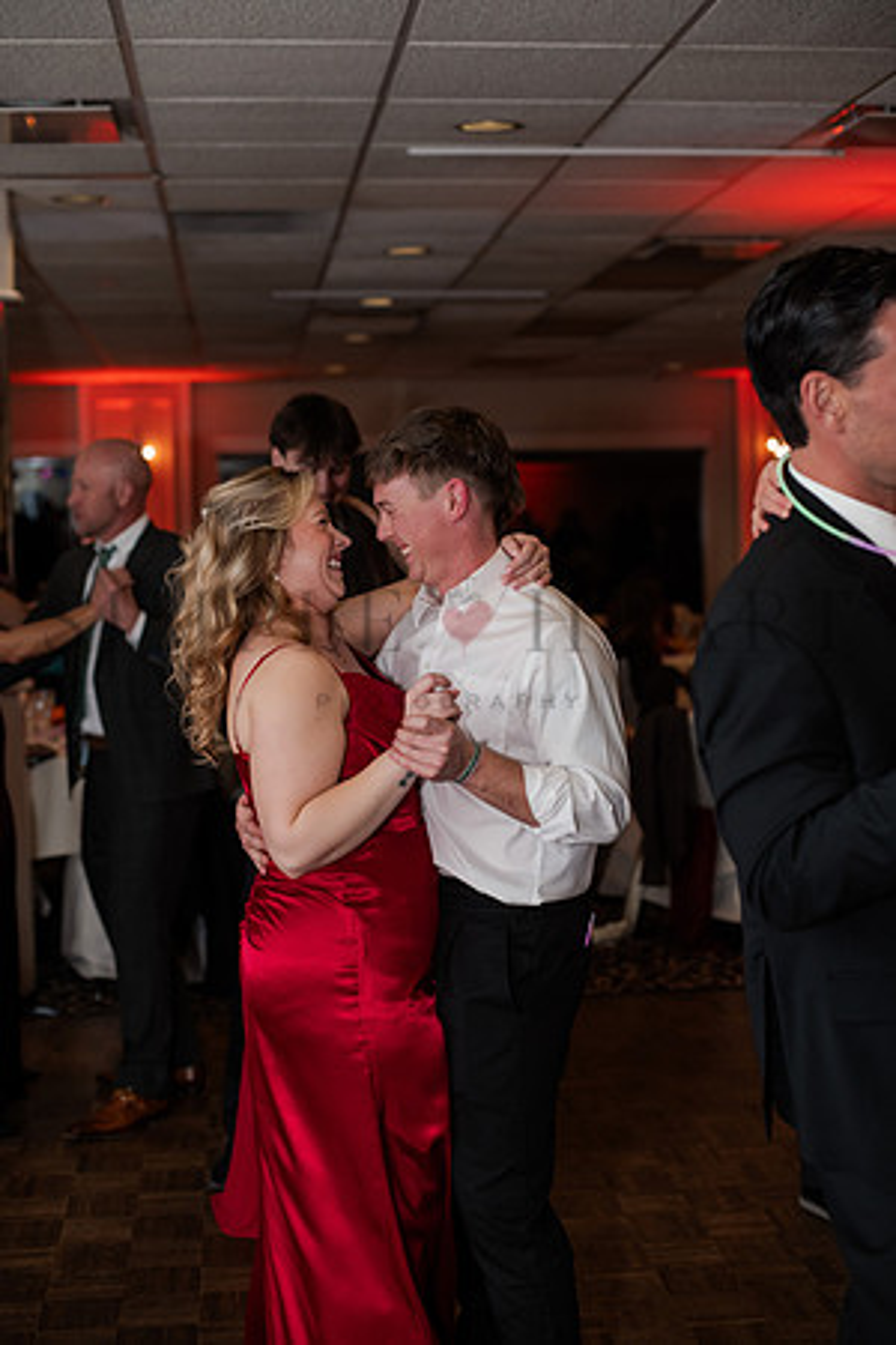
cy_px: 672
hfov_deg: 27.0
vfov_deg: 39.6
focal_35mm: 50
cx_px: 448
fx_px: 1867
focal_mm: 50
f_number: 3.2
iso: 640
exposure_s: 1/320
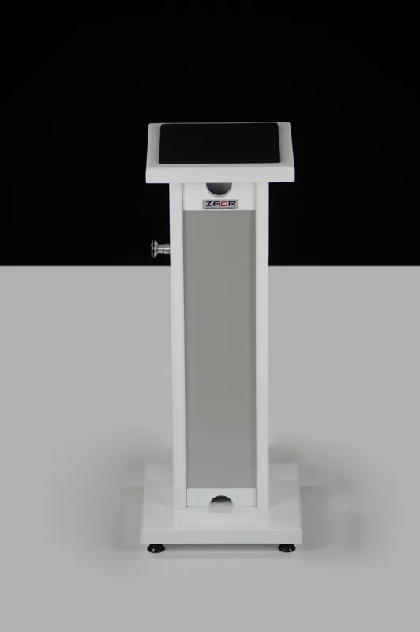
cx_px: 210
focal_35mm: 140
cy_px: 316
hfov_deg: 9.8
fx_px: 2454
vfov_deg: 14.7
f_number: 4.5
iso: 200
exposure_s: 1/125
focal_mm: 140
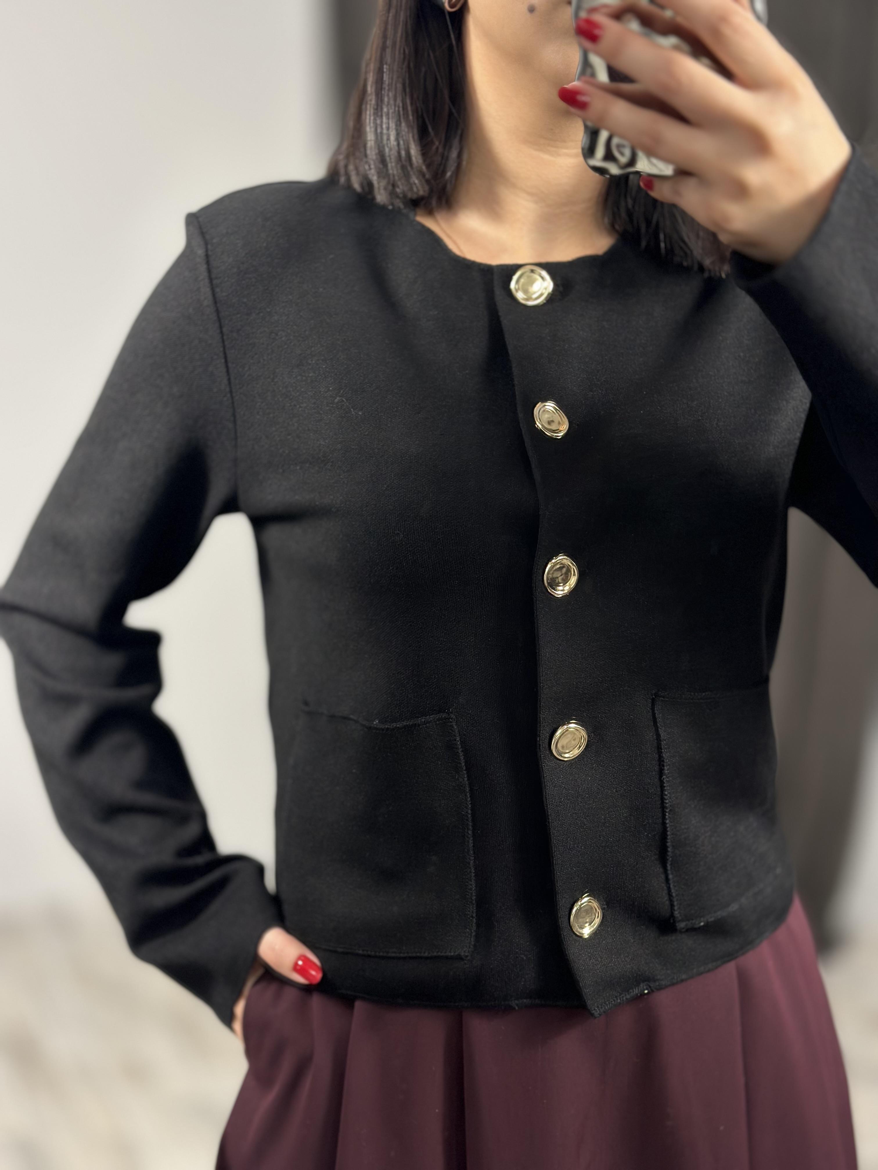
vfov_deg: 39.7
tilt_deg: -34.5
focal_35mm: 48
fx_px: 1623
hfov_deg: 30.3
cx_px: 439
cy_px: 585
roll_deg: +3.5
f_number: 1.78
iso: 125
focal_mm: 6.86
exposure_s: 1/50
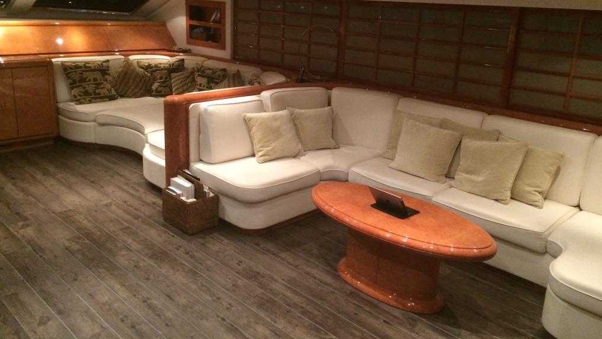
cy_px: 135
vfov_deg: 36.6
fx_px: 511
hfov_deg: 61.0
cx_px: 303
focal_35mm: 32
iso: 320
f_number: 2.2
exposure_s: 1/17
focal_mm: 4.15
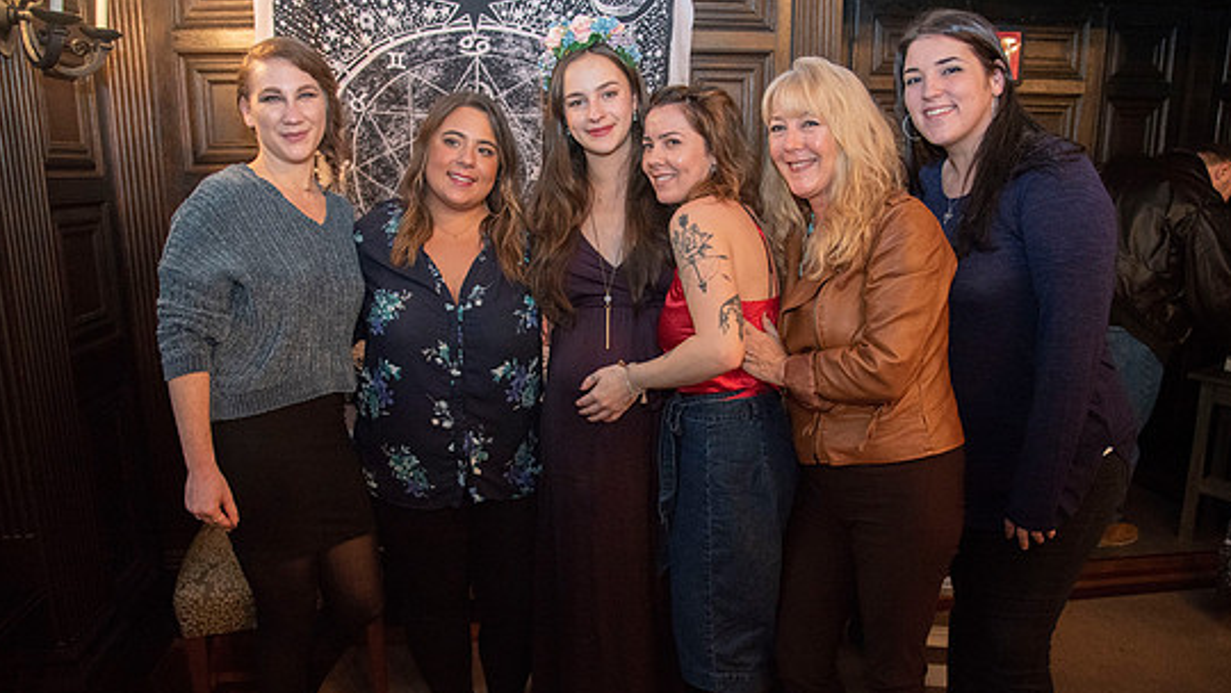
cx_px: 613
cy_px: 384
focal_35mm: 27
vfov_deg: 42.9
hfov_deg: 69.8
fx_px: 881
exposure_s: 1/200
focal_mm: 24
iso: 3200
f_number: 4
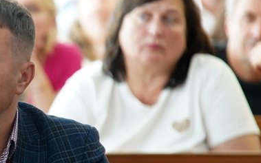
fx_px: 3443
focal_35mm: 484
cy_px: 99
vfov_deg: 2.7
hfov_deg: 4.3
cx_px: -10
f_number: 5
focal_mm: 200
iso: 2000
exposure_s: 1/160
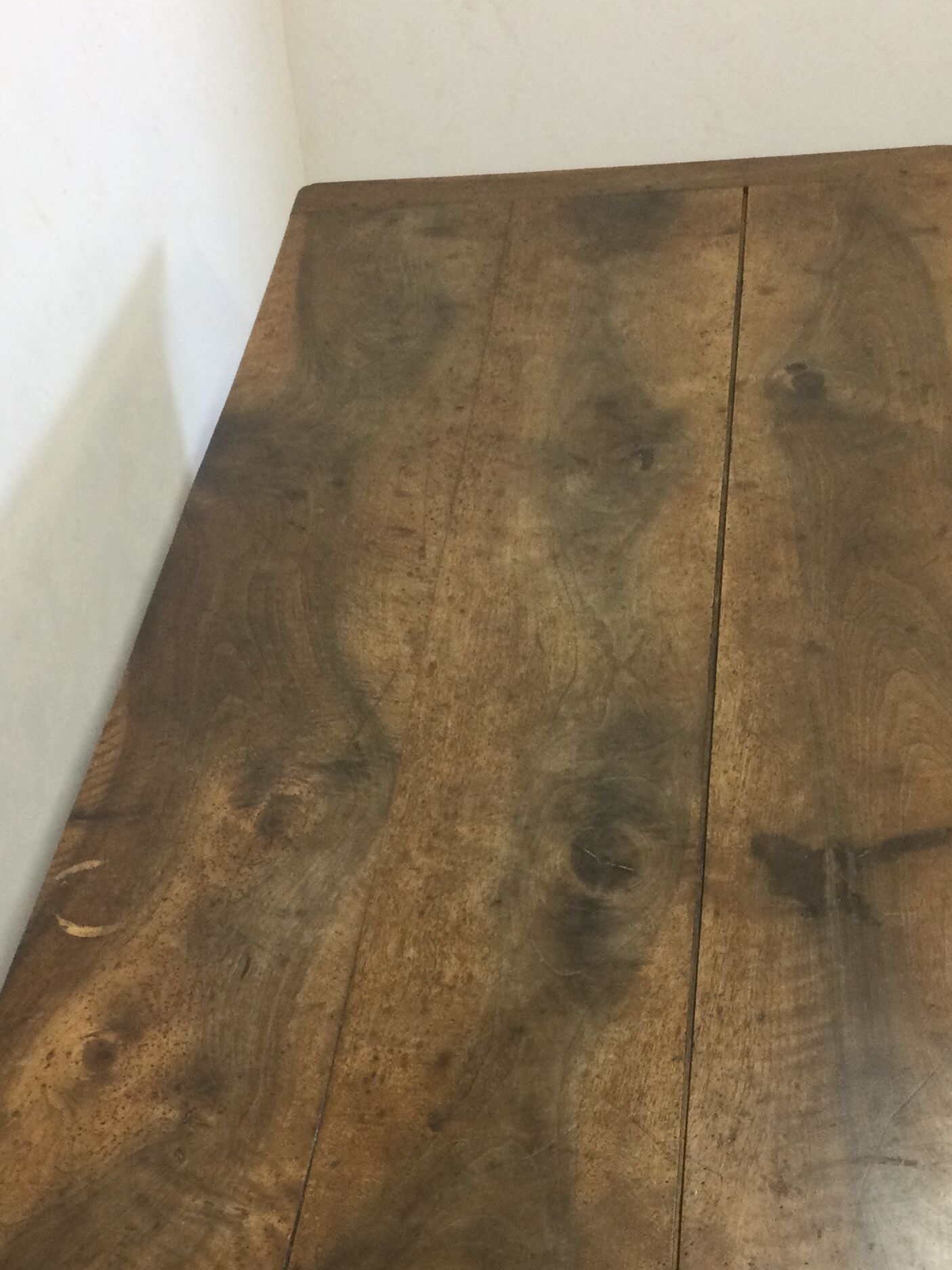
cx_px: 472
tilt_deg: -42.7
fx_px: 1981
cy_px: 977
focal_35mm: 54
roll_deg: +7.8
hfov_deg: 27.0
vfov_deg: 34.7
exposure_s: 1/33
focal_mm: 3.3
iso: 64
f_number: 2.4
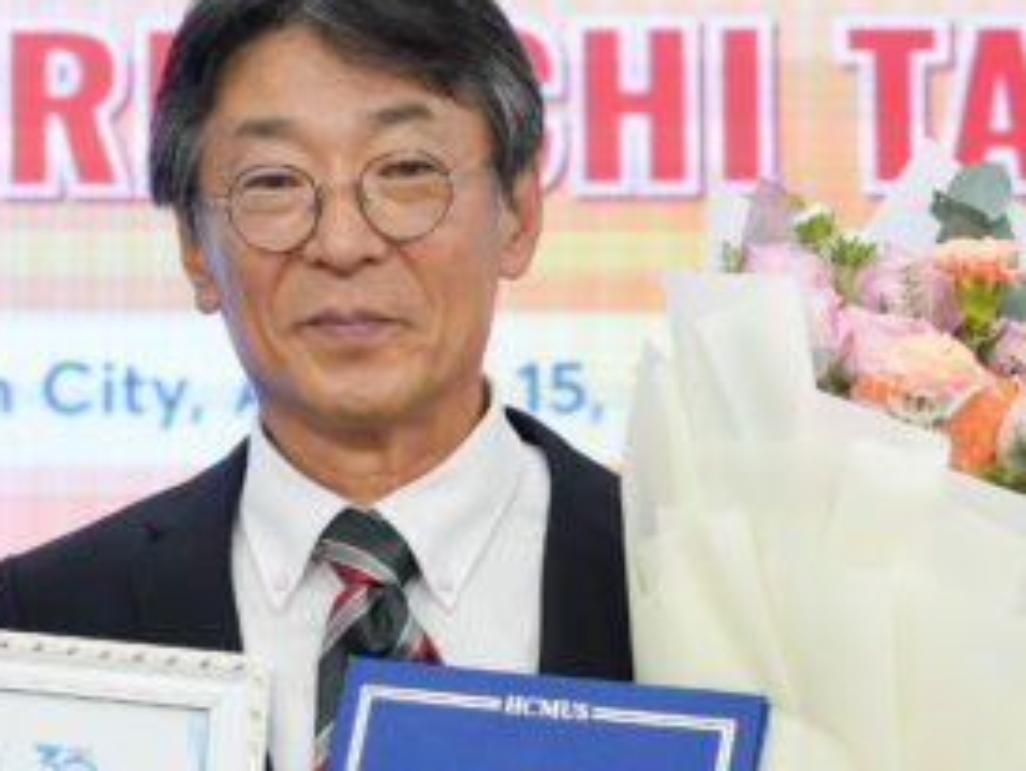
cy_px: 840
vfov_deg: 8.4
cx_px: 172
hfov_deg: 11.2
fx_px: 5191
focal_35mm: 175
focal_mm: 43
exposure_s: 1/200
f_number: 3.2
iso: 640
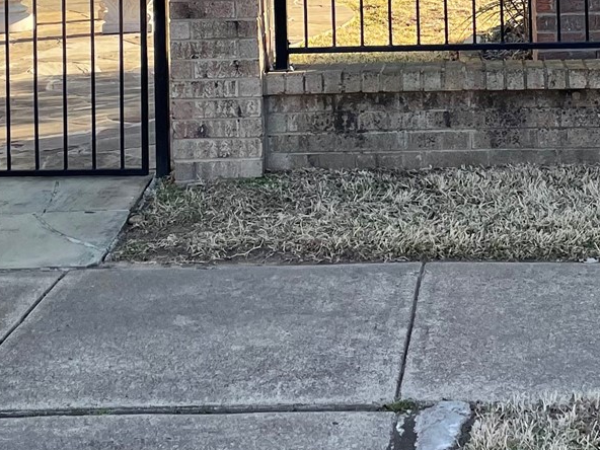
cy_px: -120
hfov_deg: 21.6
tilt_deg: -1.6
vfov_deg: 15.7
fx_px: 1560
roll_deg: +1.5
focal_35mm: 90
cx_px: 457
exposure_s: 1/640
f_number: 1.6
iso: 32
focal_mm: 4.2
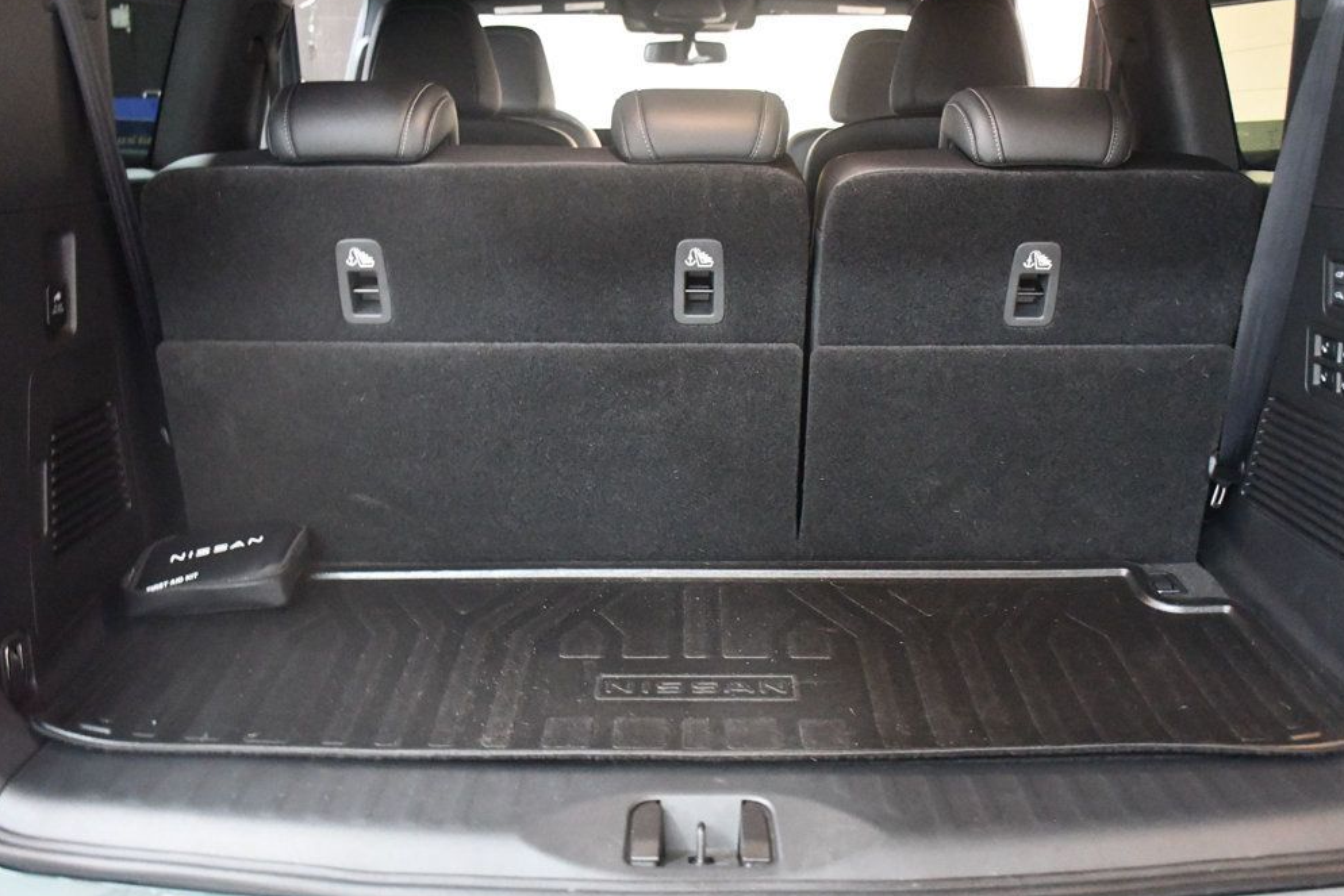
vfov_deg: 37.9
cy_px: 441
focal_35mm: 35
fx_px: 1307
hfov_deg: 54.4
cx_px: 667
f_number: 3.8
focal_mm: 23
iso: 12800
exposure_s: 1/50
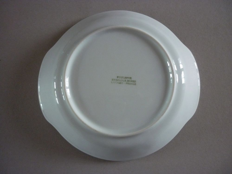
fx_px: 221
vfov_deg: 42.9
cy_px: 87
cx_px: 116
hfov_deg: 55.4
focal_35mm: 33
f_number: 2.8
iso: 320
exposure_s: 1/30
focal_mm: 5.5
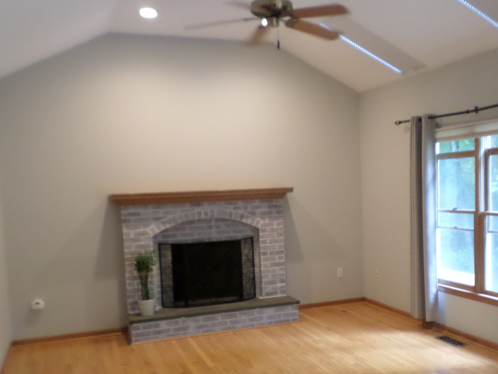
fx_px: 561
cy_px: 233
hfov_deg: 47.2
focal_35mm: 39
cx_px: 327
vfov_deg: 36.6
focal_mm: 4.5
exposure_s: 1/30
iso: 320
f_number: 2.5
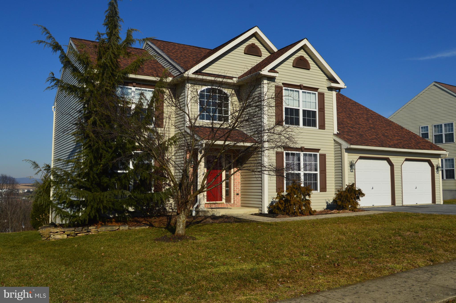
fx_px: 418
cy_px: 152
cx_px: 228
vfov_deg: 39.9
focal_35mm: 33
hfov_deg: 57.3
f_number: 11
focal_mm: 22
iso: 180
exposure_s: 1/500
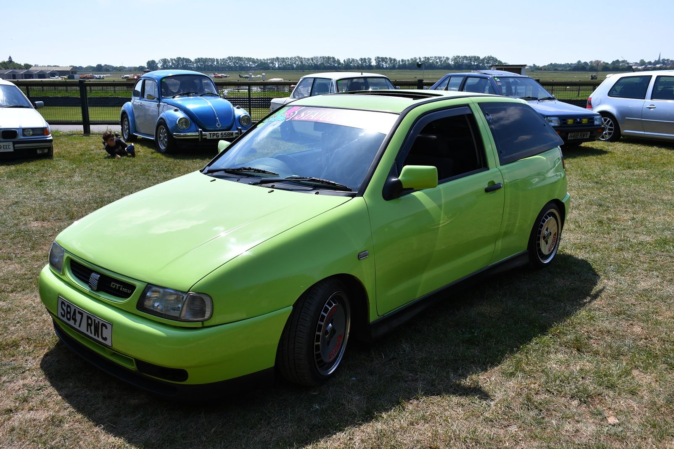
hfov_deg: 55.8
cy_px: 224
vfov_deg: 38.9
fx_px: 636
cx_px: 337
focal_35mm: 34
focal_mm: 23
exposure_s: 1/1600
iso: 400
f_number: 7.1
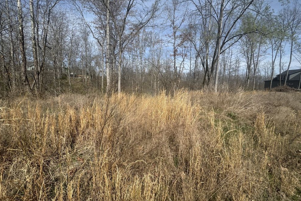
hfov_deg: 100.4
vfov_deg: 77.3
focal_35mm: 15
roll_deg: -1.5
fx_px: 125
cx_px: 152
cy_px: 96
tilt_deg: -5.8
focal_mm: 2.22
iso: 50
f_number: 2.2
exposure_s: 1/2273
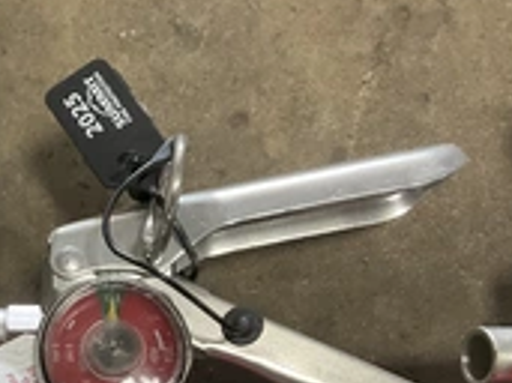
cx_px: 6
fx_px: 1005
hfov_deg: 27.1
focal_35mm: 68
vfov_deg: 21.3
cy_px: 314
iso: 200
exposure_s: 1/60
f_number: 1.8
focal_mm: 3
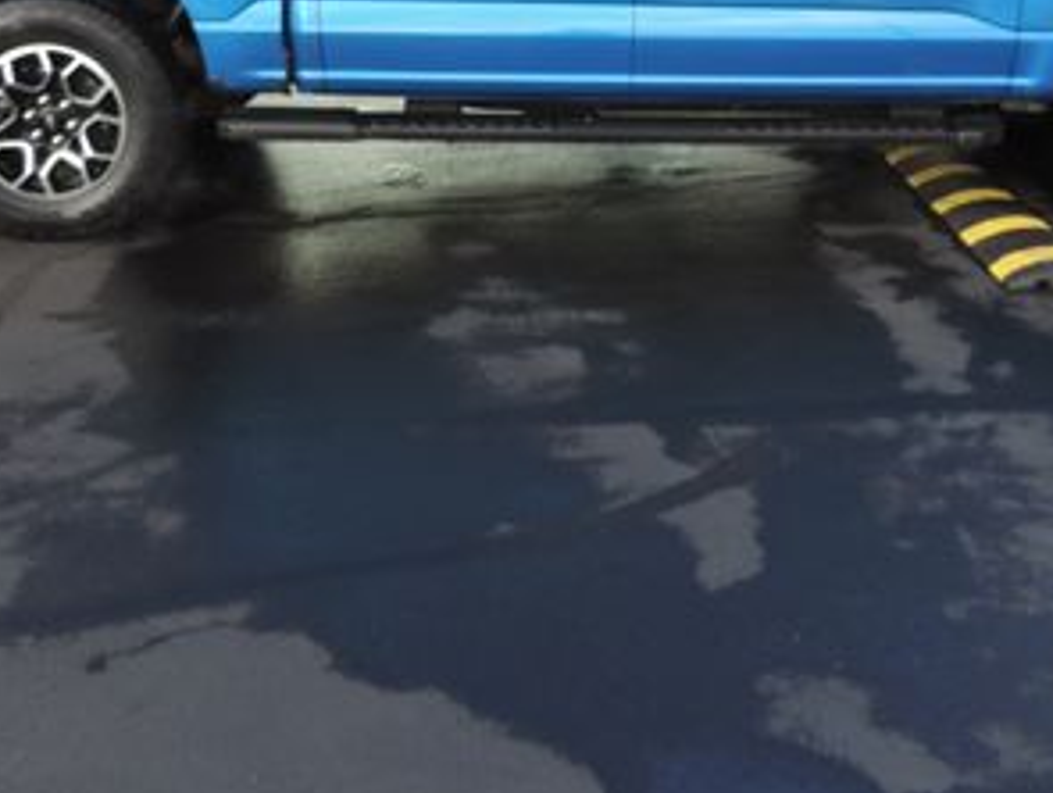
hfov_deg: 36.7
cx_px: 628
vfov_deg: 26.3
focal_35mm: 52
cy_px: -39
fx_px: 1584
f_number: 3
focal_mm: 4.3
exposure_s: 1/250
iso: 80
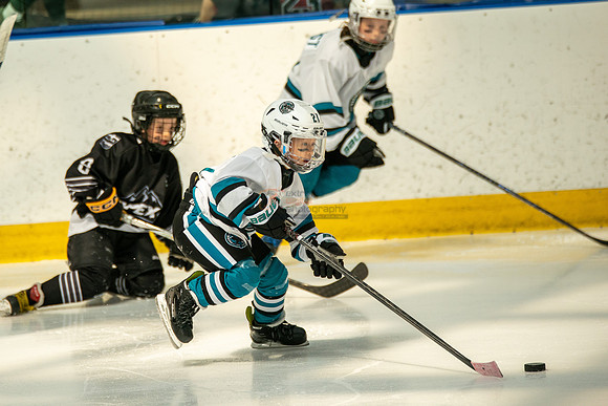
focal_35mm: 331
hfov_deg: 6.2
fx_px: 5599
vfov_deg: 4.1
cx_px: 222
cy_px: 148
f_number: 3.2
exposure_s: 1/8000
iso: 1600
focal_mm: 261
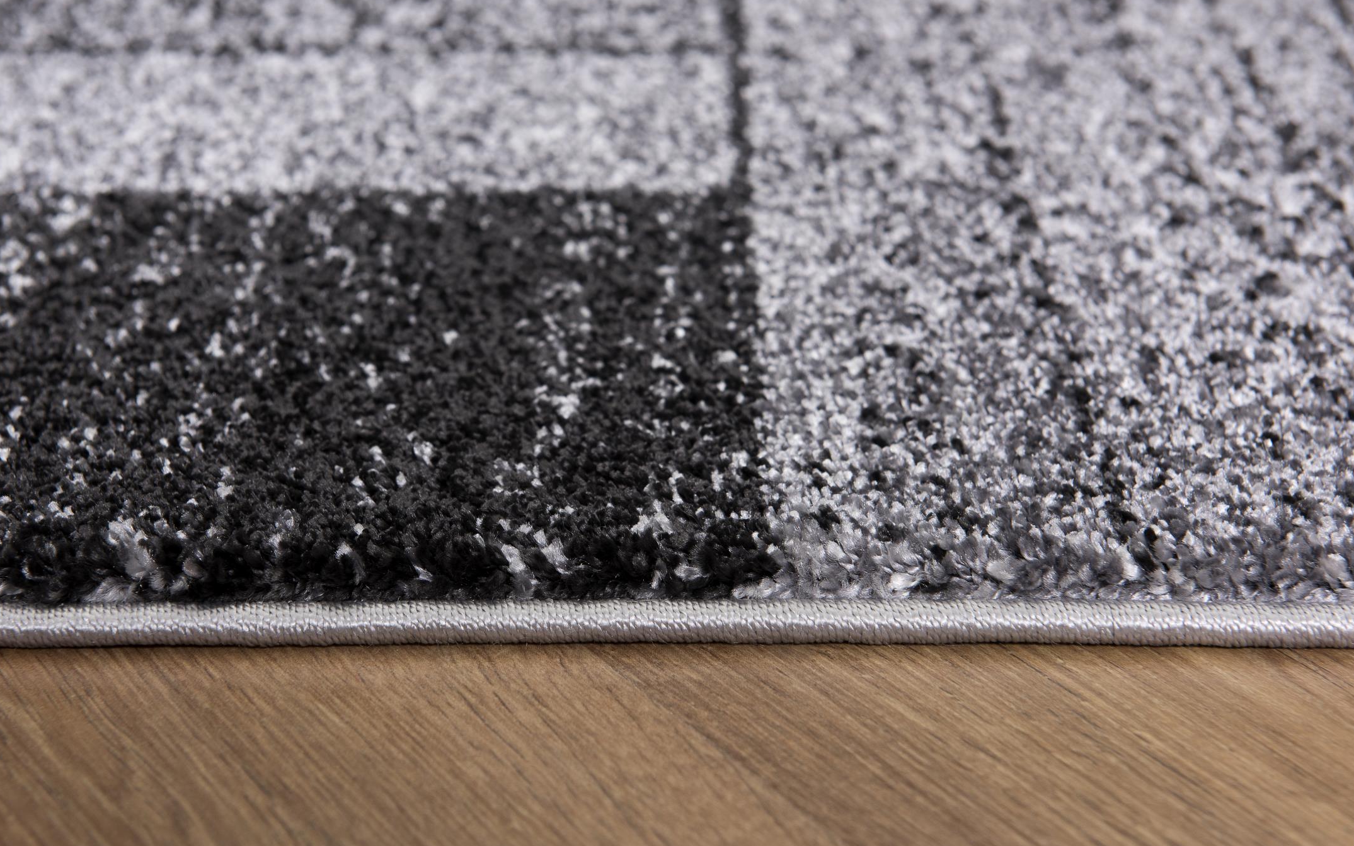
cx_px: 609
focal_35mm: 83
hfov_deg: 24.9
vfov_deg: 15.7
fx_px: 3063
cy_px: 408
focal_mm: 70
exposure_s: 1/80
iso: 125
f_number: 9
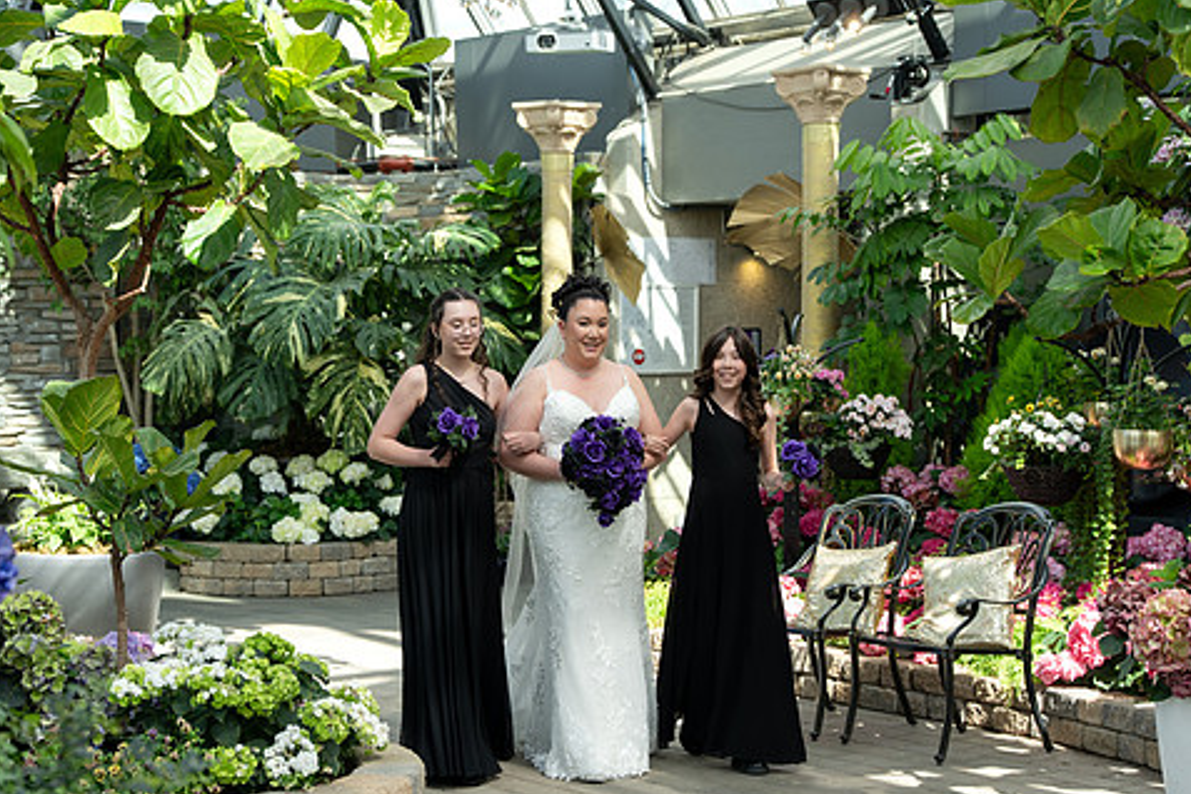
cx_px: 569
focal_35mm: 73
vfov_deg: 18.7
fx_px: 2415
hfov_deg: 27.7
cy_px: 431
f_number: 2.8
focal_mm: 60
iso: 160
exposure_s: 1/320
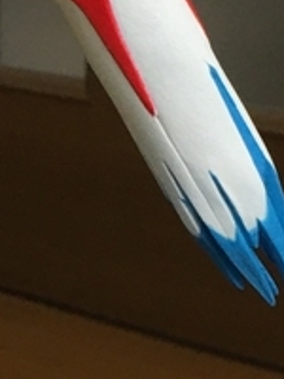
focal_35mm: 174
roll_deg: +1.0
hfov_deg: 8.3
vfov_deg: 11.3
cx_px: -172
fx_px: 1903
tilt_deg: -8.1
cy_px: 64
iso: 40
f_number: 2.2
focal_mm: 4.15
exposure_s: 1/30
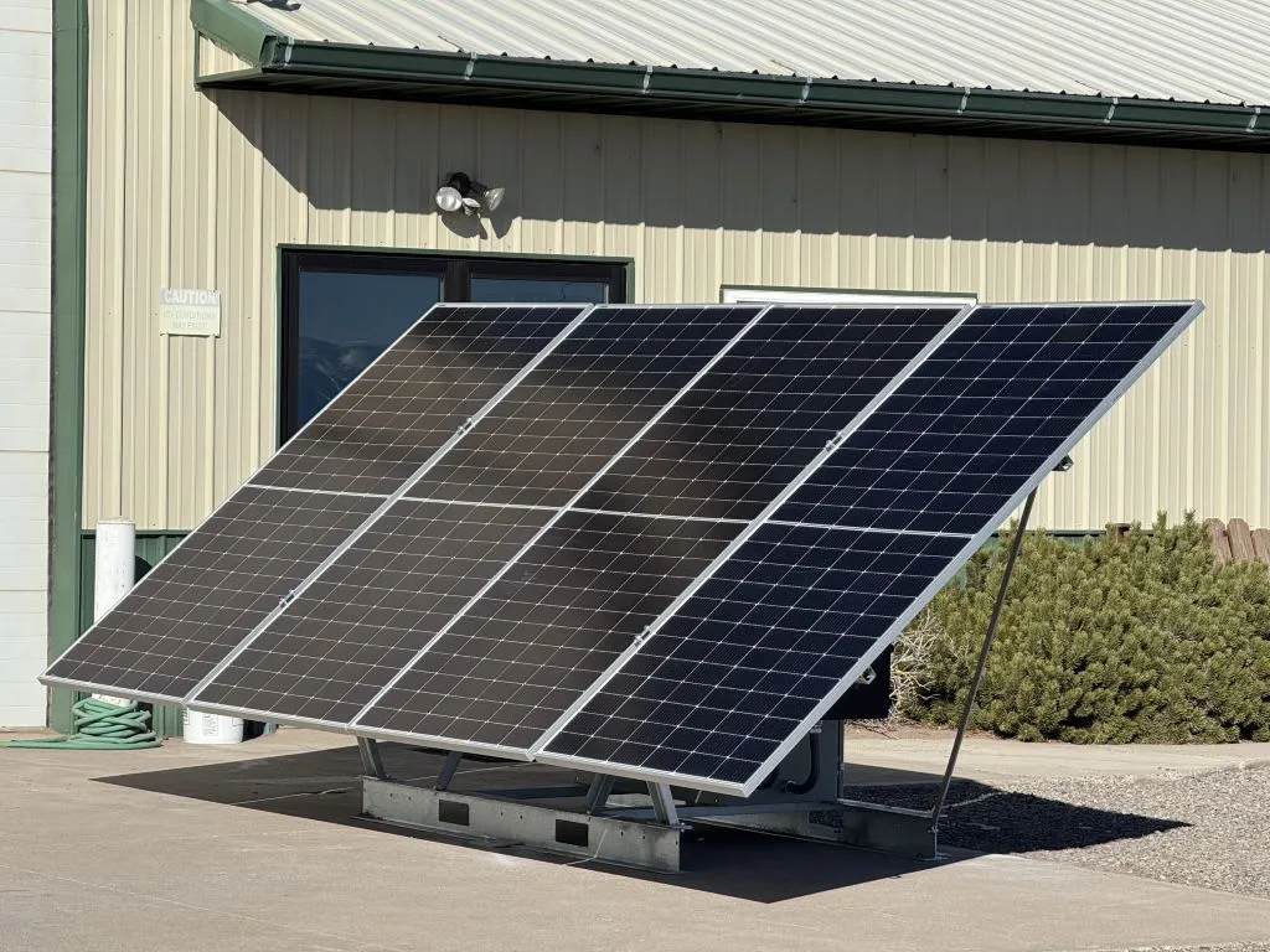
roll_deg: -0.9
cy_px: 476
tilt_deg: -2.2
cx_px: 635
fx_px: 4403
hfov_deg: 16.4
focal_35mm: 120
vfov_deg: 12.3
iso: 50
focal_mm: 15.66
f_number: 2.8
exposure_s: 1/2212
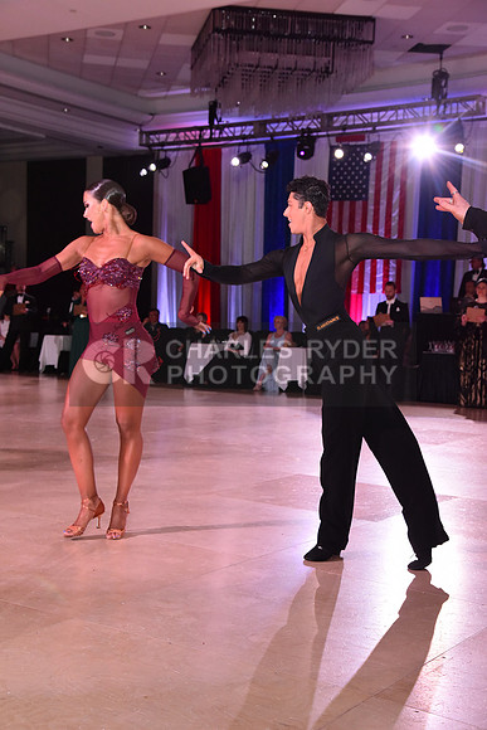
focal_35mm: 70
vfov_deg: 28.8
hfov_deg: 19.5
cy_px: 365
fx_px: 1419
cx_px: 244
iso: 2500
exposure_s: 1/320
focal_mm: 70
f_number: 6.3
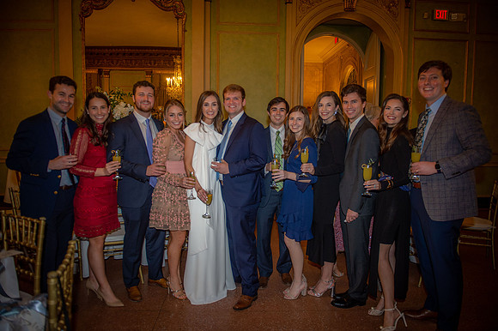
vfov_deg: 53.1
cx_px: 249
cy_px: 166
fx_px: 332
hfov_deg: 73.8
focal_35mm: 24
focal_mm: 24
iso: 1250
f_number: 2.8
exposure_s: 1/100
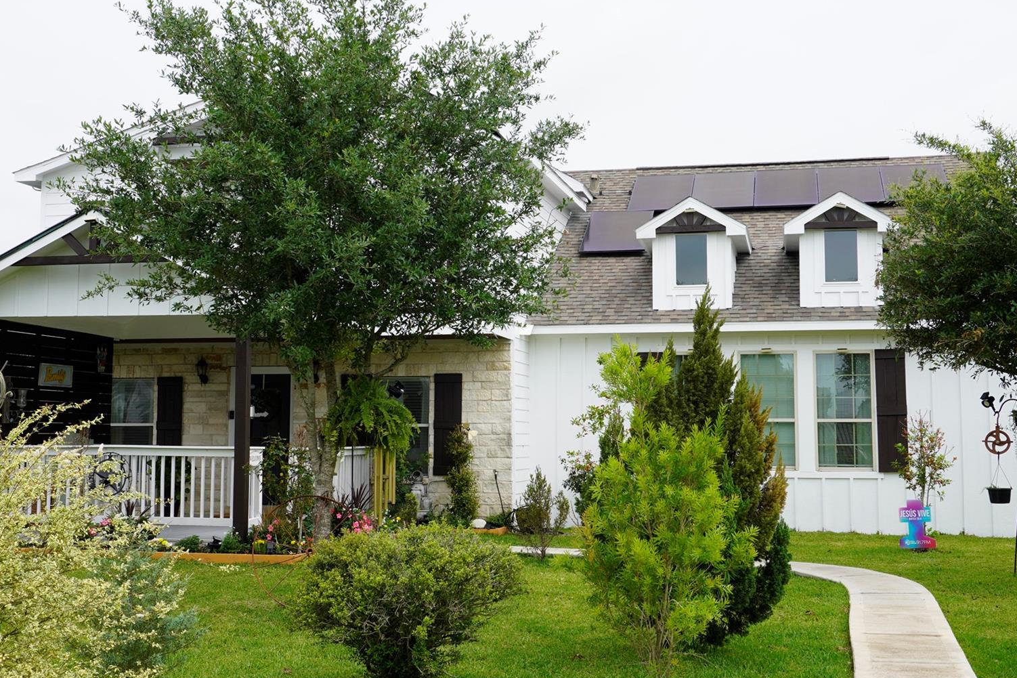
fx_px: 1271
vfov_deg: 29.8
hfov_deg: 43.6
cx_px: 508
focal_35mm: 45
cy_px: 297
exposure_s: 1/125
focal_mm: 22
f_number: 9
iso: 100
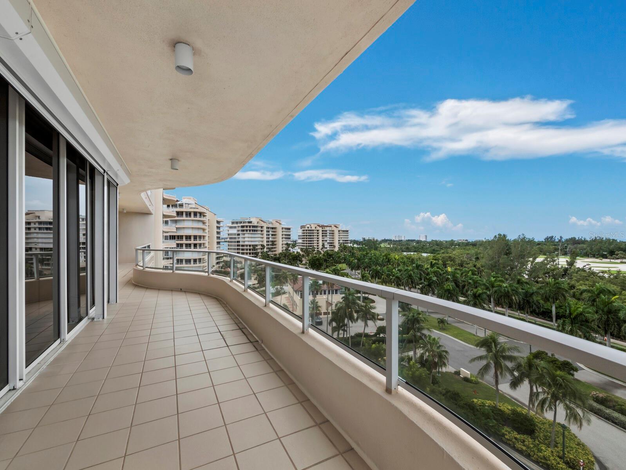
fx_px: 253
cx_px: 313
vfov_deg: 85.7
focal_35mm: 14
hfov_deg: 102.0
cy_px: 235
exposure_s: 1/125
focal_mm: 7
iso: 400
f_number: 11
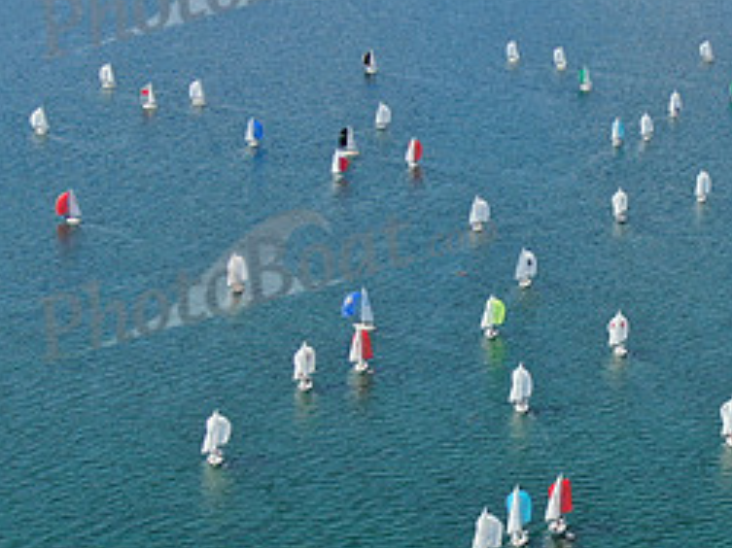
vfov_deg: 13.3
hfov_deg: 17.5
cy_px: 401
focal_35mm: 111
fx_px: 2346
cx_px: 671
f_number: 3.8
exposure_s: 1/640
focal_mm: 8.6
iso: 100
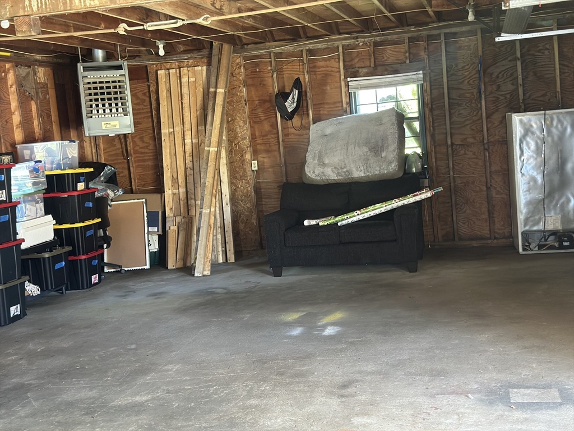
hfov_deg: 39.7
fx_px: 796
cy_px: 216
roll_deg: +4.7
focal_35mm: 48
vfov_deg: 30.3
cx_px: 287
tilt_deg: -5.5
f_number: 1.78
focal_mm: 6.86
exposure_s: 1/49
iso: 400
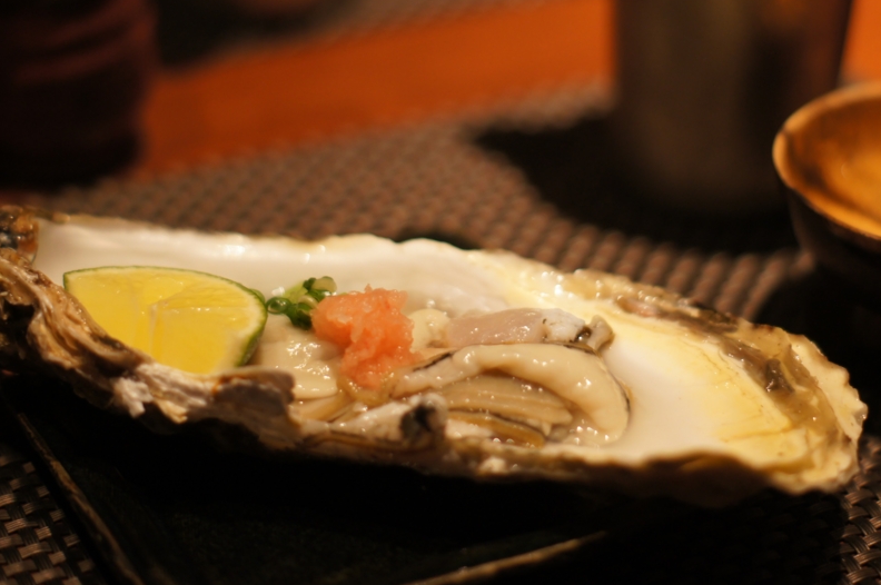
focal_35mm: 97
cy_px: 210
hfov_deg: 21.0
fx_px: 2371
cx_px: 487
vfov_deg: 14.1
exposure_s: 1/60
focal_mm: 50
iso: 400
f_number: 1.8
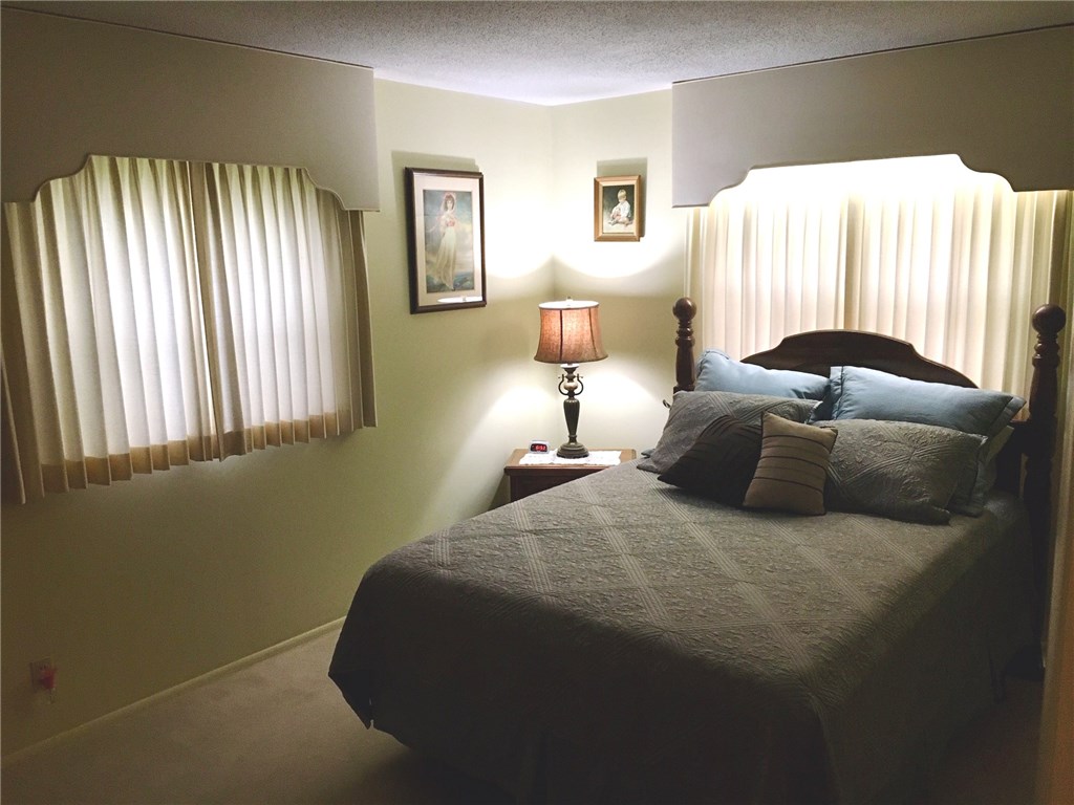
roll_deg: +0.6
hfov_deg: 61.7
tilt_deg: -9.4
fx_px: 900
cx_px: 537
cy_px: 402
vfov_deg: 48.2
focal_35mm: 29
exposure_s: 1/30
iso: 125
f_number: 2.2
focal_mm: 4.15
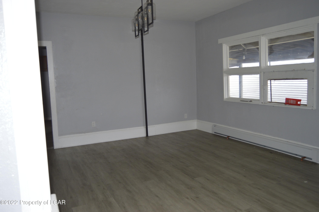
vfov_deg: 45.6
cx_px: 160
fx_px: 252
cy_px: 106
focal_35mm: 28
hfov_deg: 64.6
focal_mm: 19
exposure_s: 1/60
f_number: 3.5
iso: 500
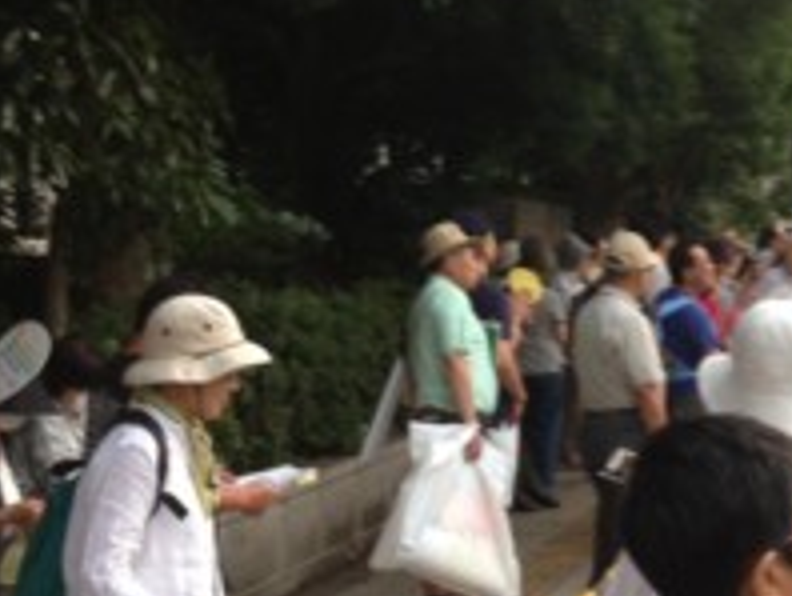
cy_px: 120
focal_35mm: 75
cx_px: 468
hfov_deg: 25.9
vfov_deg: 19.5
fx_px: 1718
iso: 100
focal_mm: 4.13
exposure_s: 1/120
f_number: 2.4
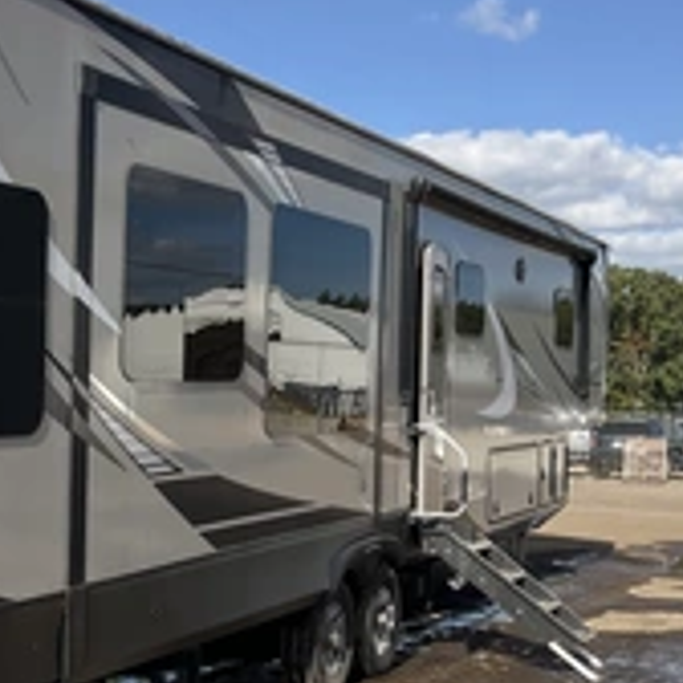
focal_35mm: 61
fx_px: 1362
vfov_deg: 28.1
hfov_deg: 27.1
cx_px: 53
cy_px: 374
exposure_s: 1/2141
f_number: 1.8
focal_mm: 3
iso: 25
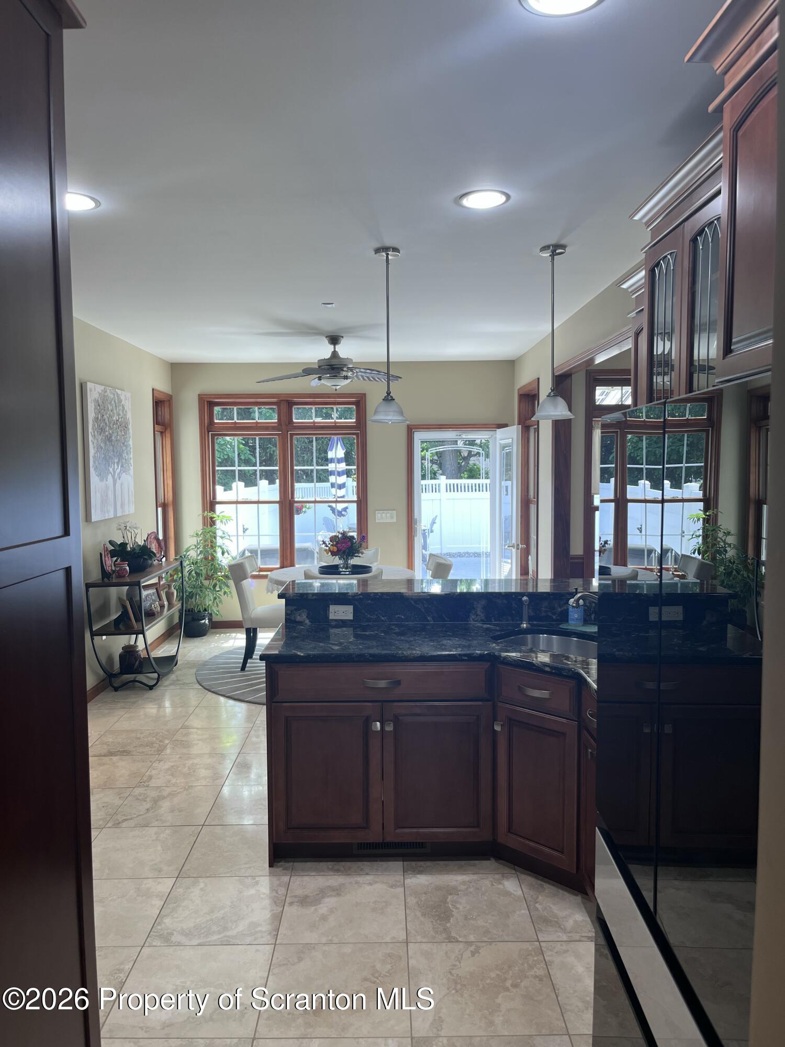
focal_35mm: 26
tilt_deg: -3.9
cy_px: 524
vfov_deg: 67.3
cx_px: 392
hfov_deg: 53.1
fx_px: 786
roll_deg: +0.6
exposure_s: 1/135
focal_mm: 5.1
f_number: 1.6
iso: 32
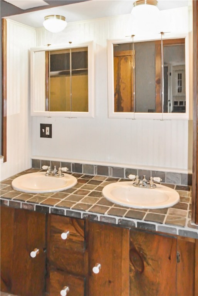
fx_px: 222
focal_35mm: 27
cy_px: 148
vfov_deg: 67.3
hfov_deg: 48.0
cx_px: 99
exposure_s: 1/15
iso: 1600
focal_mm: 10
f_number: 3.5
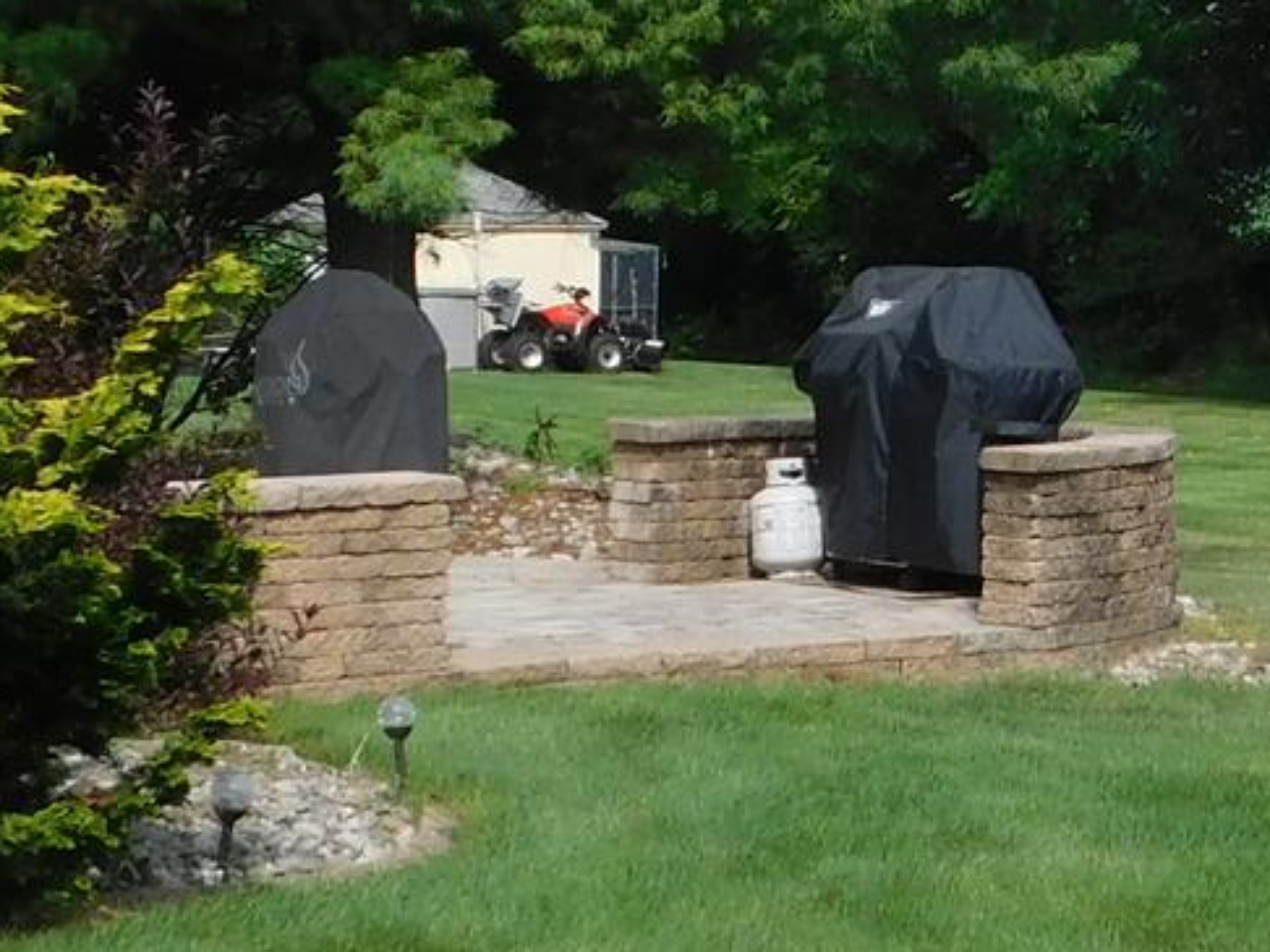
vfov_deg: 12.3
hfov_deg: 16.5
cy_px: -167
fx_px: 4327
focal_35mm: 118
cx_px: 1121
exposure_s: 1/1250
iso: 125
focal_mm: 4.9
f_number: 3.2
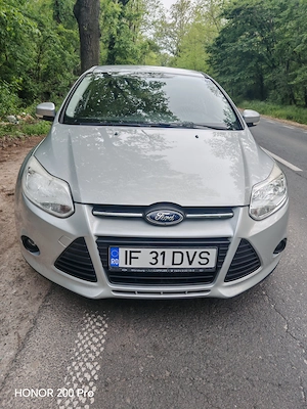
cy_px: 204
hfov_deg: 51.4
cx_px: 154
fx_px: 319
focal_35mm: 27
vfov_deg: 65.3
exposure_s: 1/100
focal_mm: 6.67
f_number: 1.9
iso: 50
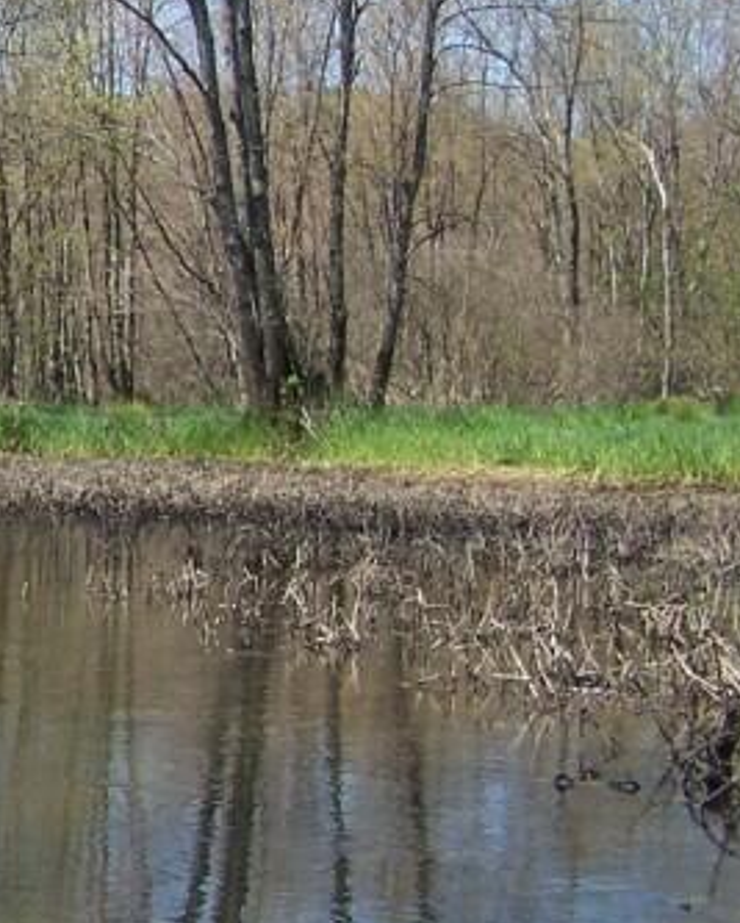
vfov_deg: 16.8
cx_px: -424
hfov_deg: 12.7
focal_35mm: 114
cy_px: 316
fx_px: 3117
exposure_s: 1/800
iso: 80
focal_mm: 6.3
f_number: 2.8
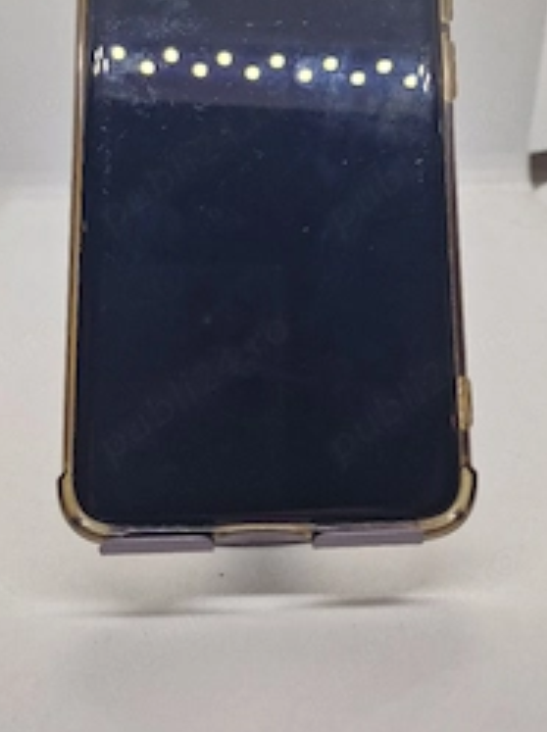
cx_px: 253
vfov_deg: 48.5
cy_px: 194
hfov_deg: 38.6
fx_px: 782
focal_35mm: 37
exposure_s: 1/182
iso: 50
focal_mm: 6.4
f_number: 1.8
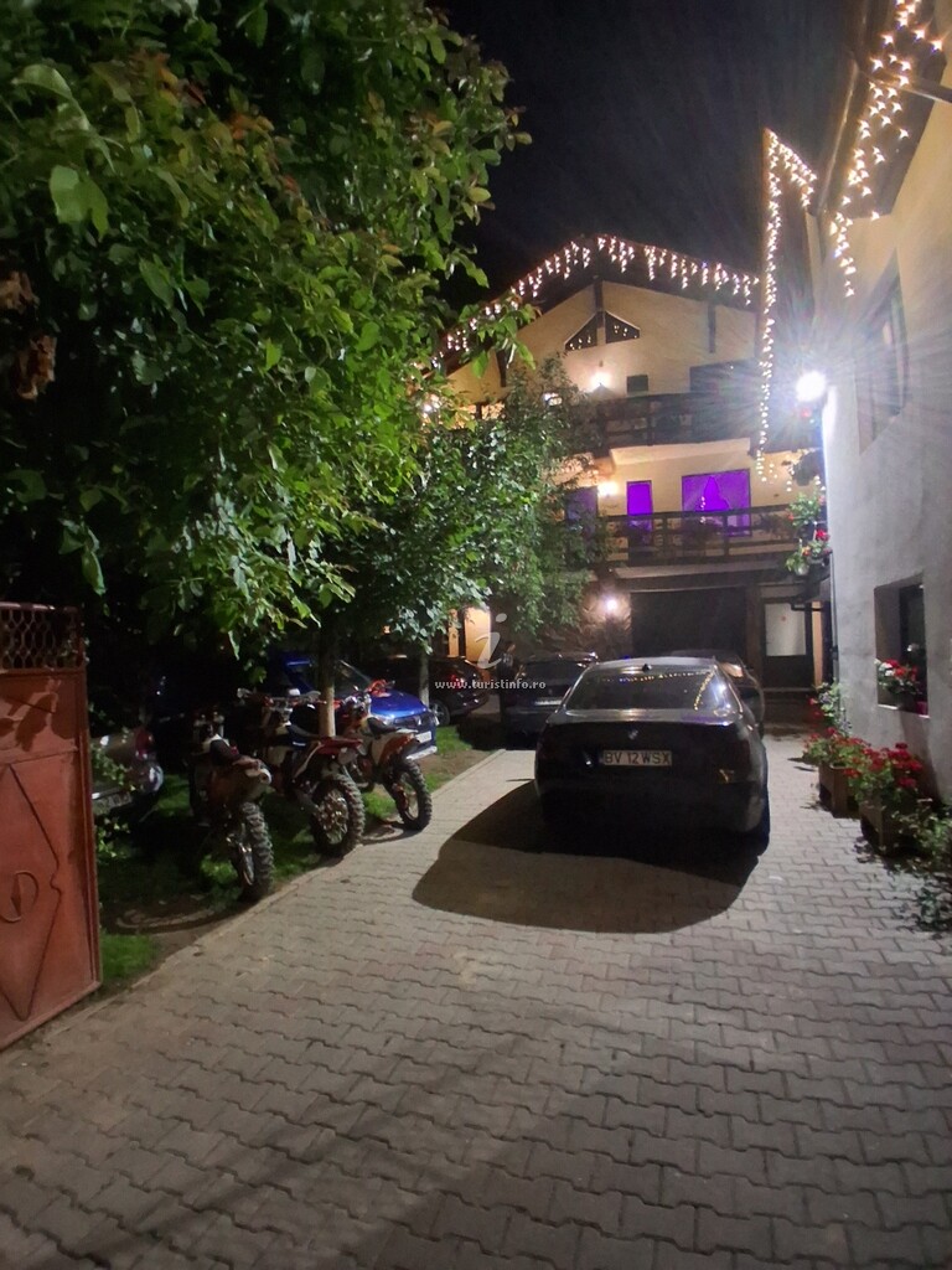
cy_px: 635
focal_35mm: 17
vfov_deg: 91.0
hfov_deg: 74.7
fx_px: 623
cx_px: 476
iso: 800
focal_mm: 1.4
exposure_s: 1/8
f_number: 2.2
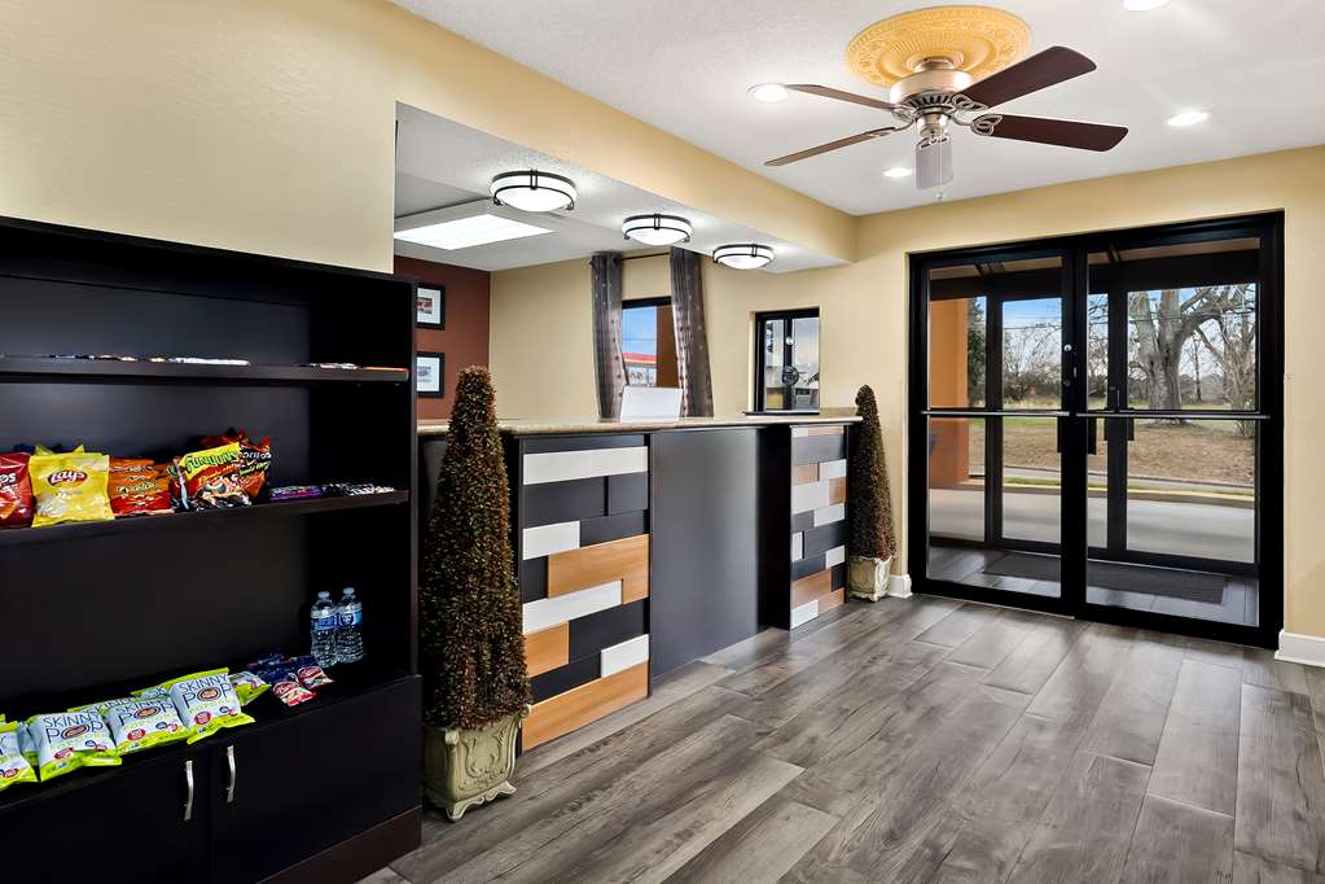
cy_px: 442
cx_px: 662
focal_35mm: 16
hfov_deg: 96.7
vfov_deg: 73.7
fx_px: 589
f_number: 9
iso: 400
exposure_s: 1.6
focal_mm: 16
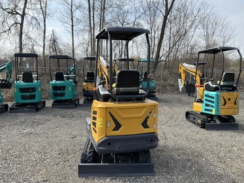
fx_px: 219
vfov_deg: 45.5
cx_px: 120
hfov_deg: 58.3
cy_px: 96
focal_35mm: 31
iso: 25
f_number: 1.8
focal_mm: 3
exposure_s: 1/1221
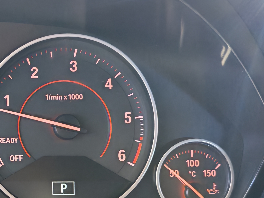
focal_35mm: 77
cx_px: -42
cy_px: 129
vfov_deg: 19.1
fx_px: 587
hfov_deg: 23.4
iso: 2000
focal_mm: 6.12
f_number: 1.9
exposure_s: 1/33
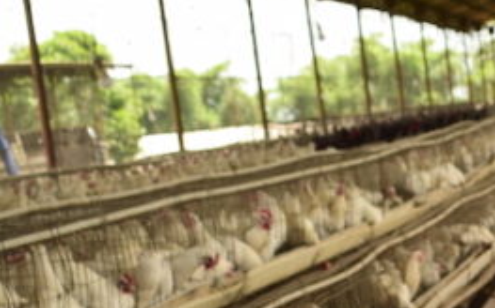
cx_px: 600
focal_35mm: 131
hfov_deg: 15.4
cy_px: 477
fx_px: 1766
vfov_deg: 9.7
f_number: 5
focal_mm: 22
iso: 100
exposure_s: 1/100
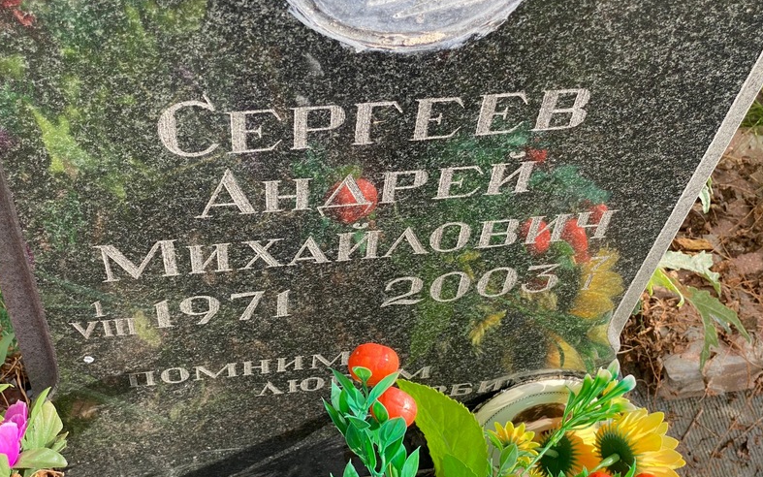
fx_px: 1165
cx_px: 380
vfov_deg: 23.1
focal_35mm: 56
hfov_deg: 36.3
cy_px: 239
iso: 20
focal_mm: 6
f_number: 2
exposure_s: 1/305
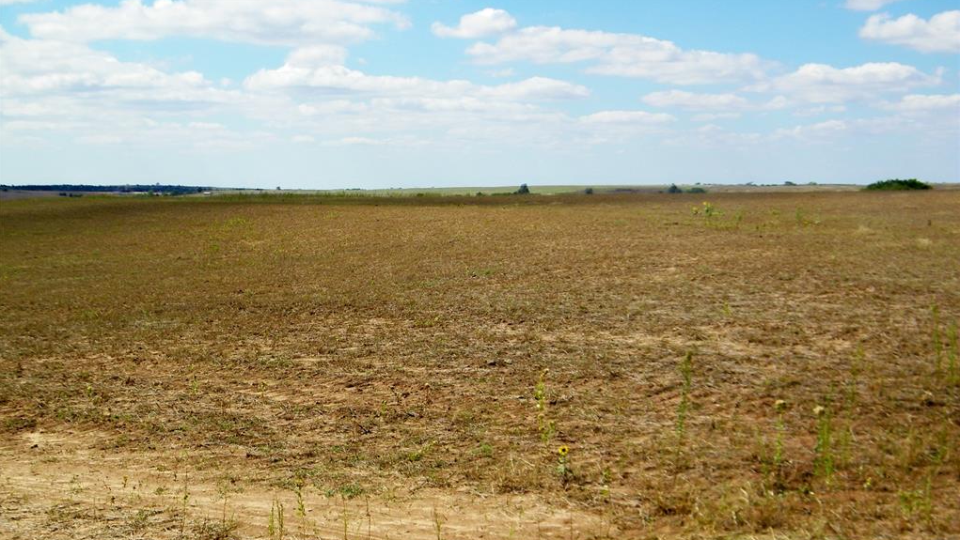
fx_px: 1808
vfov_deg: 17.0
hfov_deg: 29.7
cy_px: 355
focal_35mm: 71
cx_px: 480
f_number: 8.4
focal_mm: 11.6
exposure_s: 1/200
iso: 80
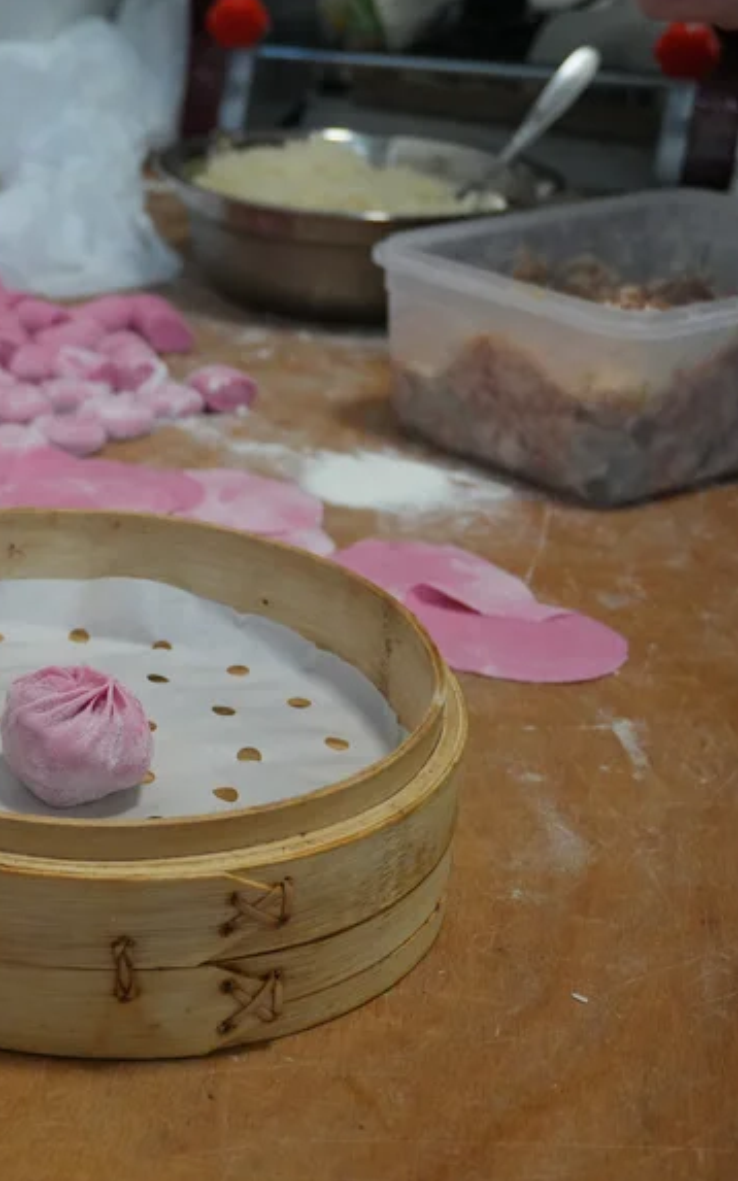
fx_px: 2092
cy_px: 587
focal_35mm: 65
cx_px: -91
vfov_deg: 31.5
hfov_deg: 19.1
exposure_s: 1/160
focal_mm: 28
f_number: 4.5
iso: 2500
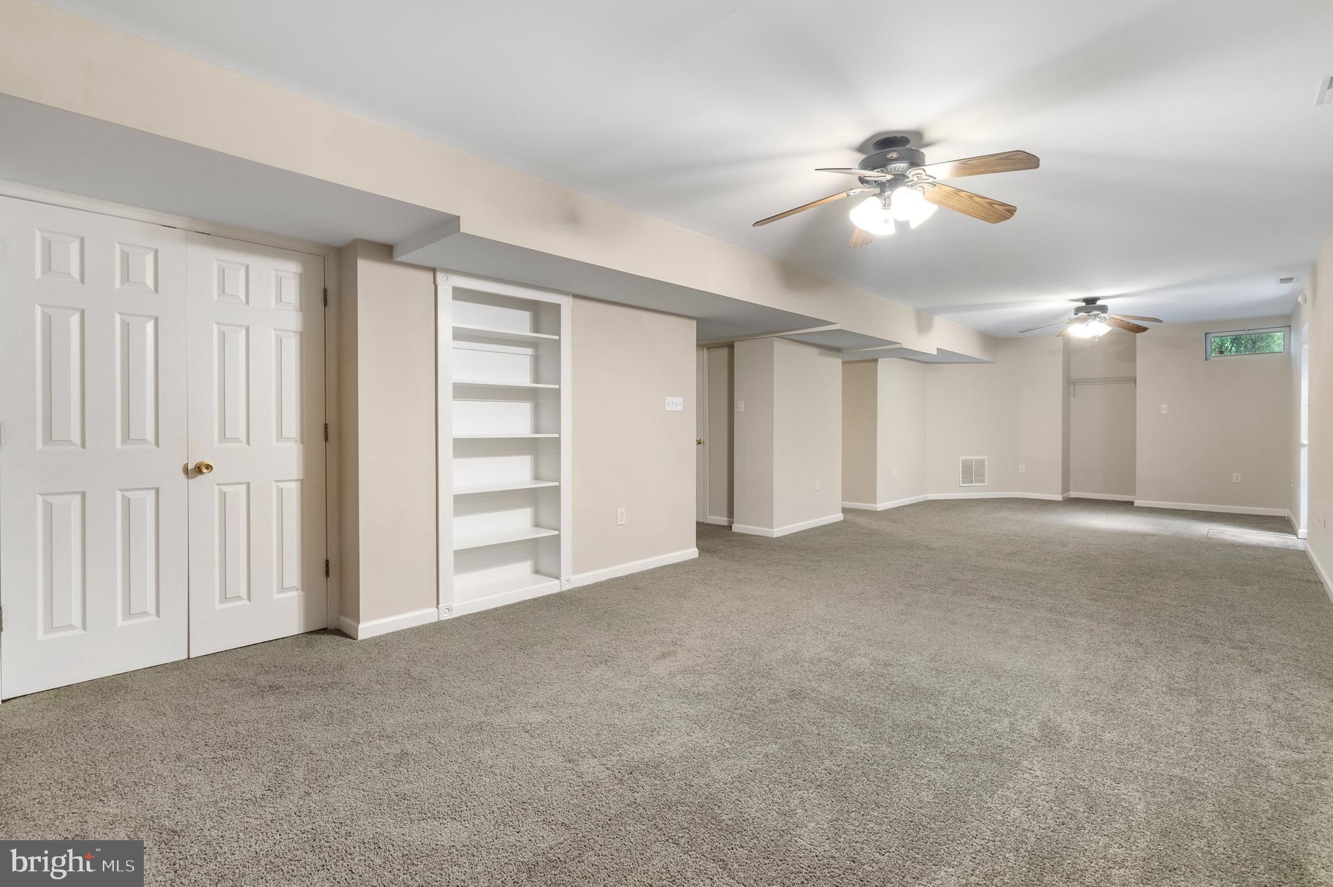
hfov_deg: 96.8
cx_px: 666
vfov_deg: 73.7
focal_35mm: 16
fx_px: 592
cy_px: 444
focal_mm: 16
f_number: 8
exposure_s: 1/160
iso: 1250
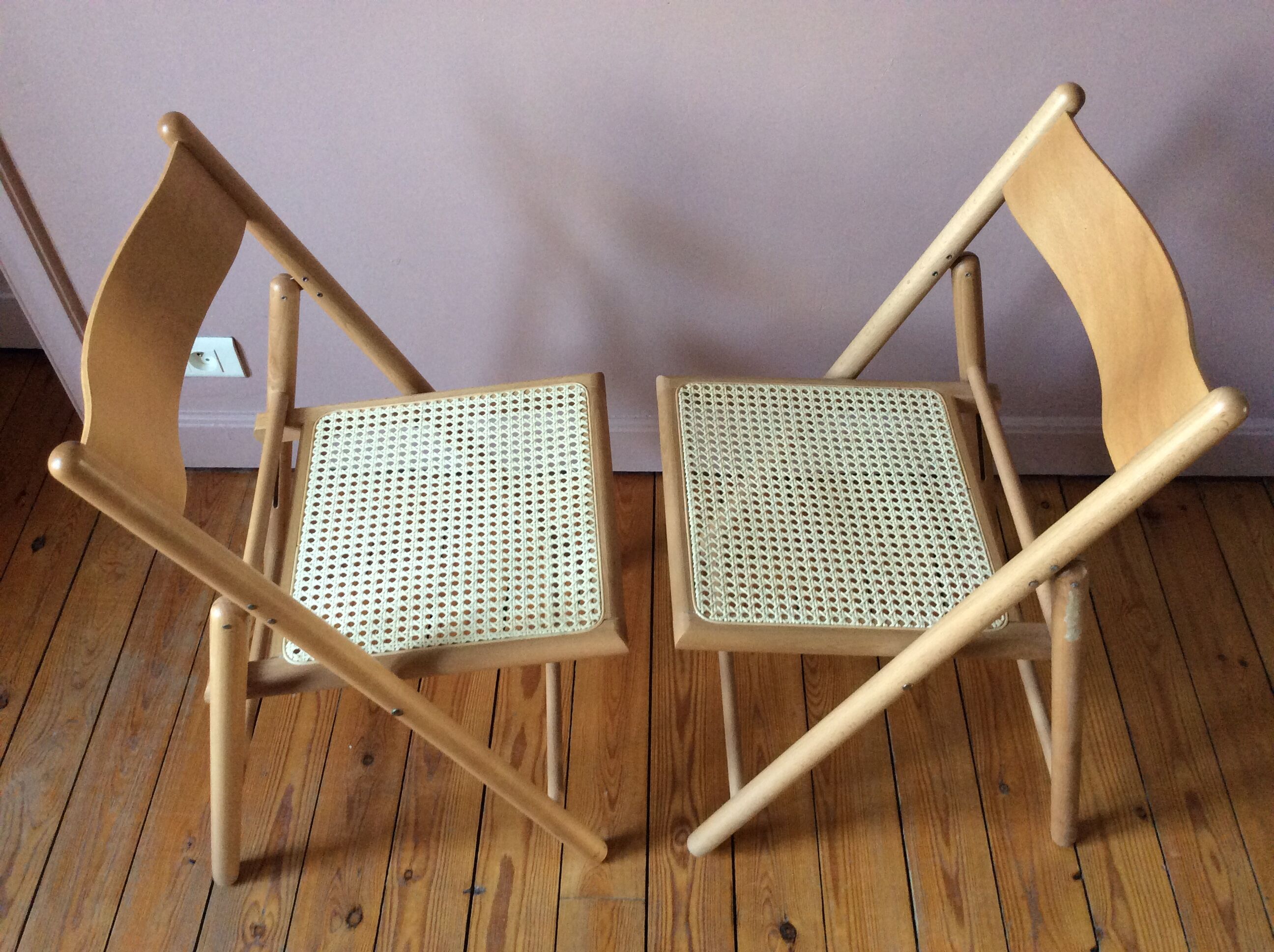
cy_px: 476
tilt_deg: -50.7
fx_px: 1176
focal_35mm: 32
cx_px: 637
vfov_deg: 44.1
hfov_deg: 56.9
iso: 125
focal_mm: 3.3
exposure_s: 1/25
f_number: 2.4
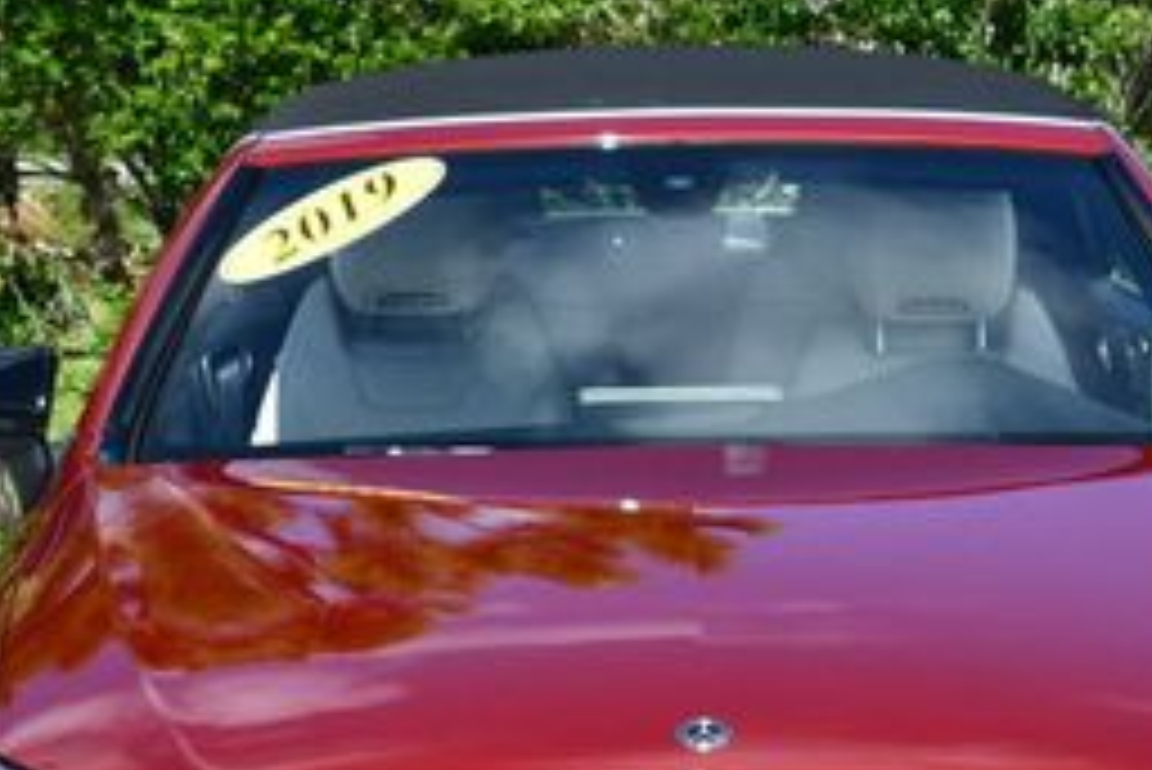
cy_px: 734
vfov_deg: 7.2
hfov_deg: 10.8
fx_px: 6083
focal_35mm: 190
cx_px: 711
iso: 100
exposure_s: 1/250
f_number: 8
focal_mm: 38
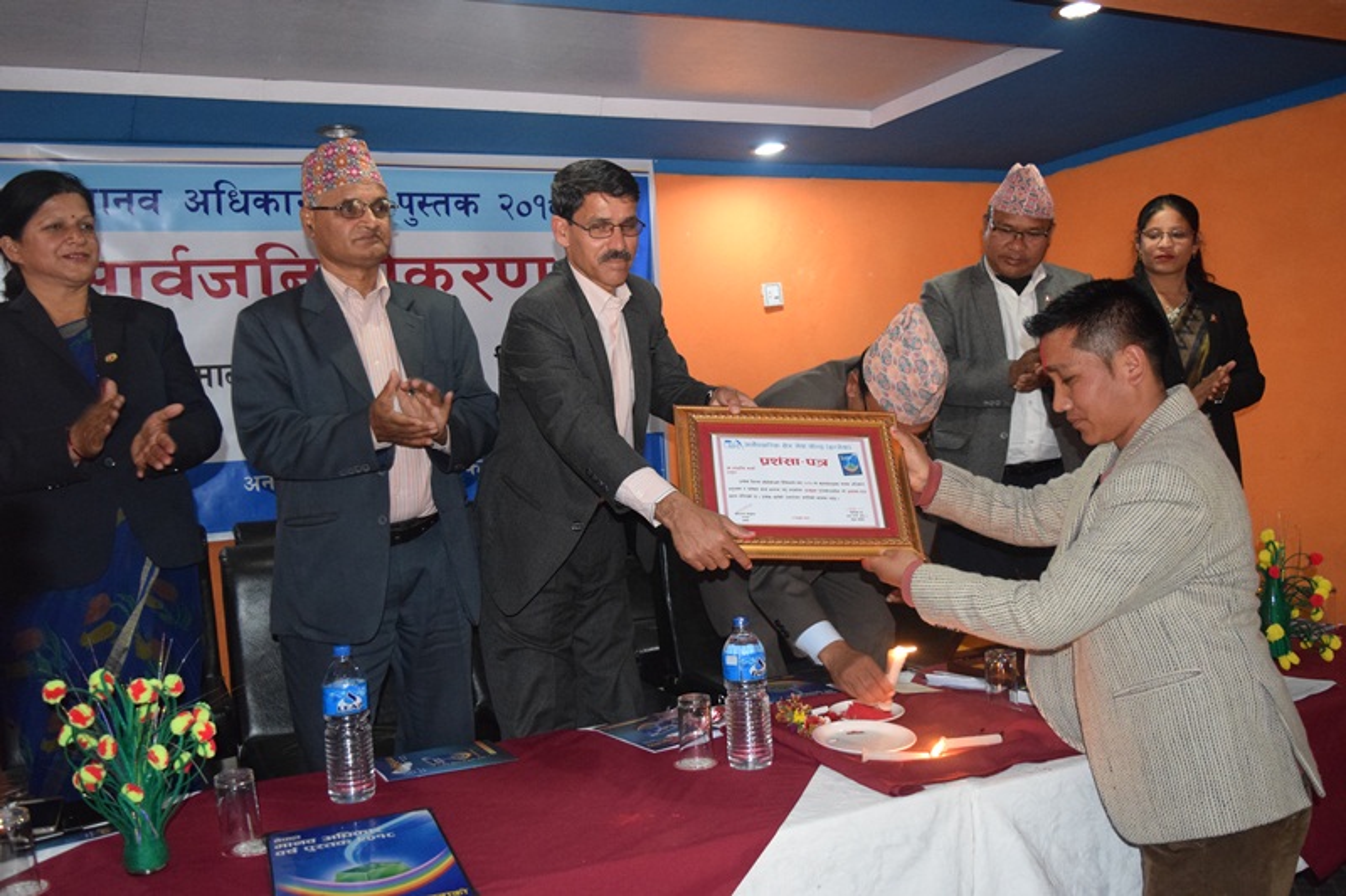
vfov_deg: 40.0
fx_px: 1233
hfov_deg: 57.2
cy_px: 448
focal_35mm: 33
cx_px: 673
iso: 3200
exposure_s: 1/60
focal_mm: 22
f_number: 3.8
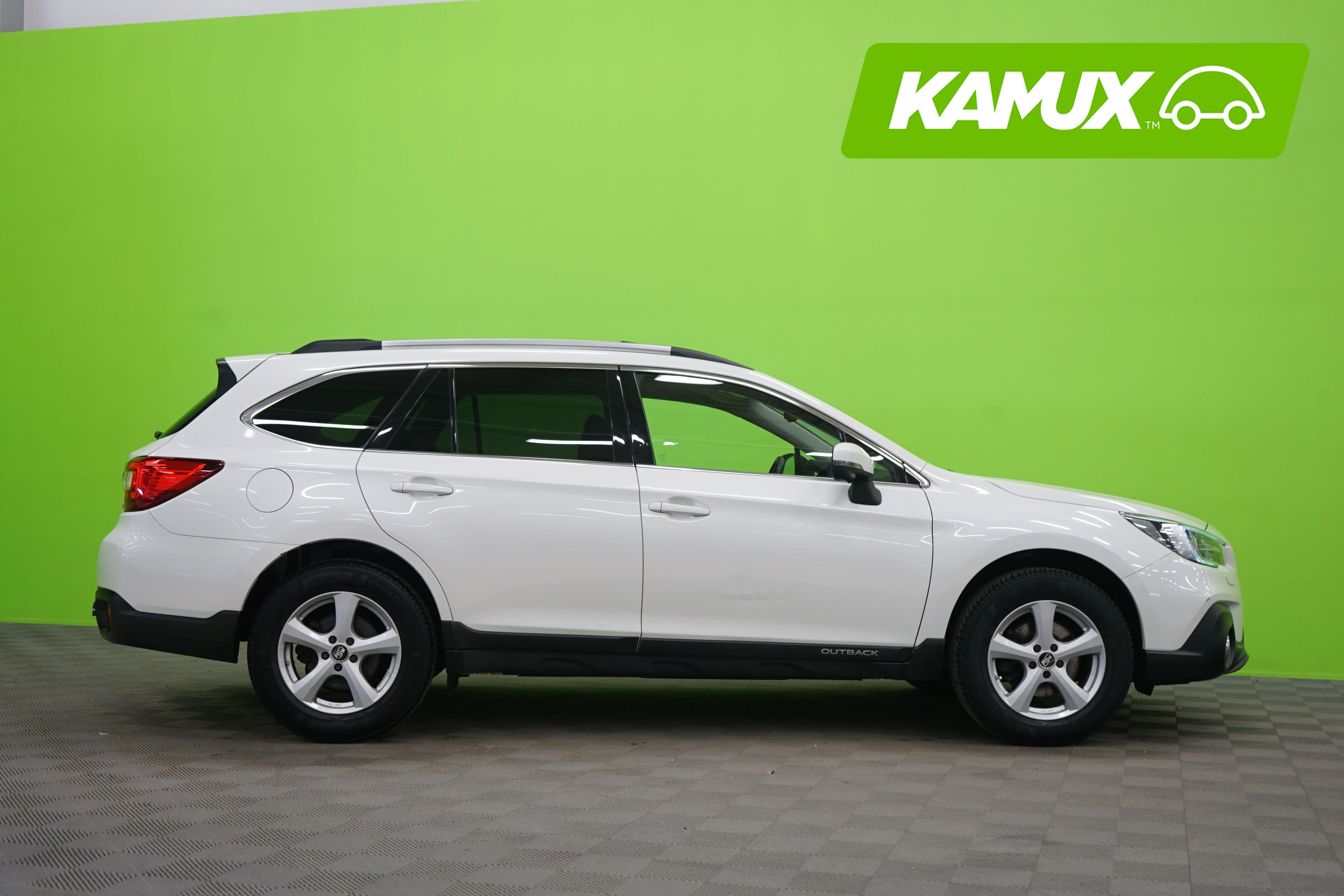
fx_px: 1568
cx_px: 672
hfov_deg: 46.4
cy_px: 448
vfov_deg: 31.9
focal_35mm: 42
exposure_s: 1/10
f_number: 4.5
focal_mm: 42
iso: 400
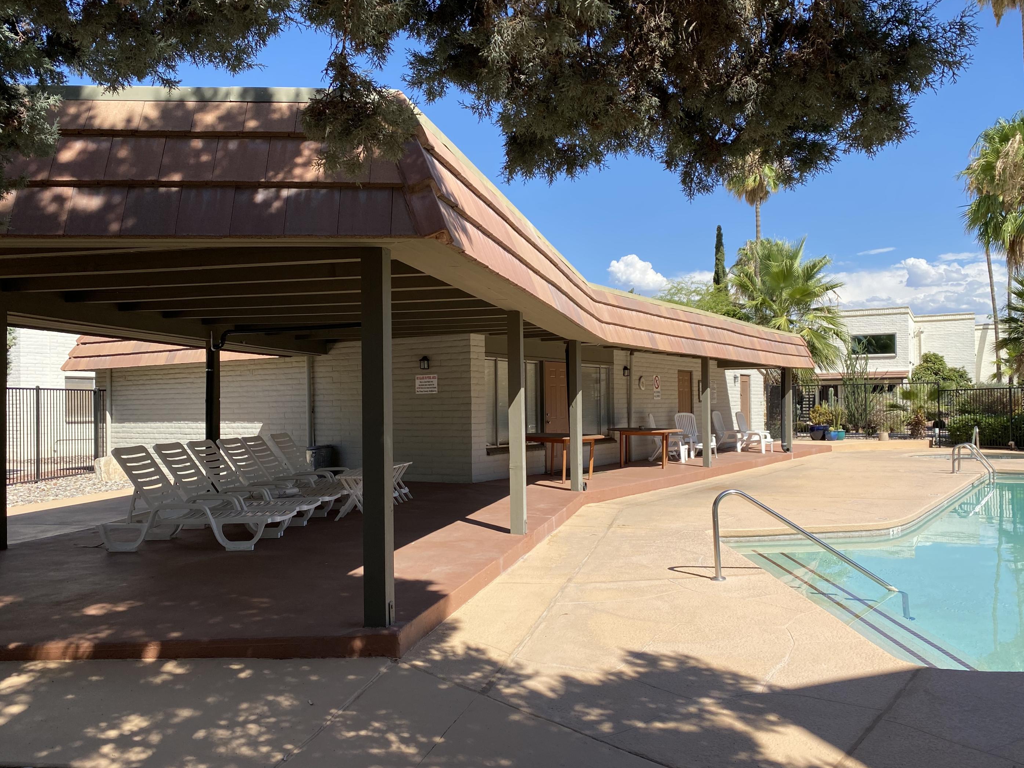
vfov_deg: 49.7
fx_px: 828
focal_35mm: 28
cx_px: 527
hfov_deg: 63.4
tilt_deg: +1.0
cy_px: 406
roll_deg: +0.2
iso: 32
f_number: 1.8
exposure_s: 1/2755
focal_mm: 4.25
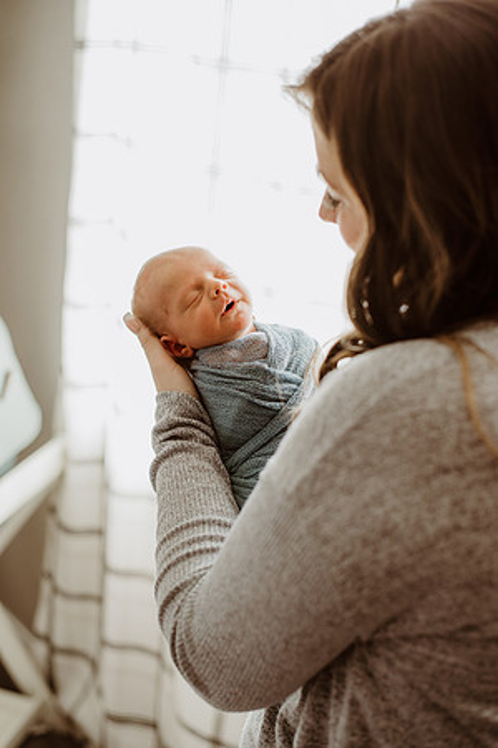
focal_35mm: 50
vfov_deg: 39.6
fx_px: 1037
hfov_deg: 27.0
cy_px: 374
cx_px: 249
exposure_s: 1/160
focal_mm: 50
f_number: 2.8
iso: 500
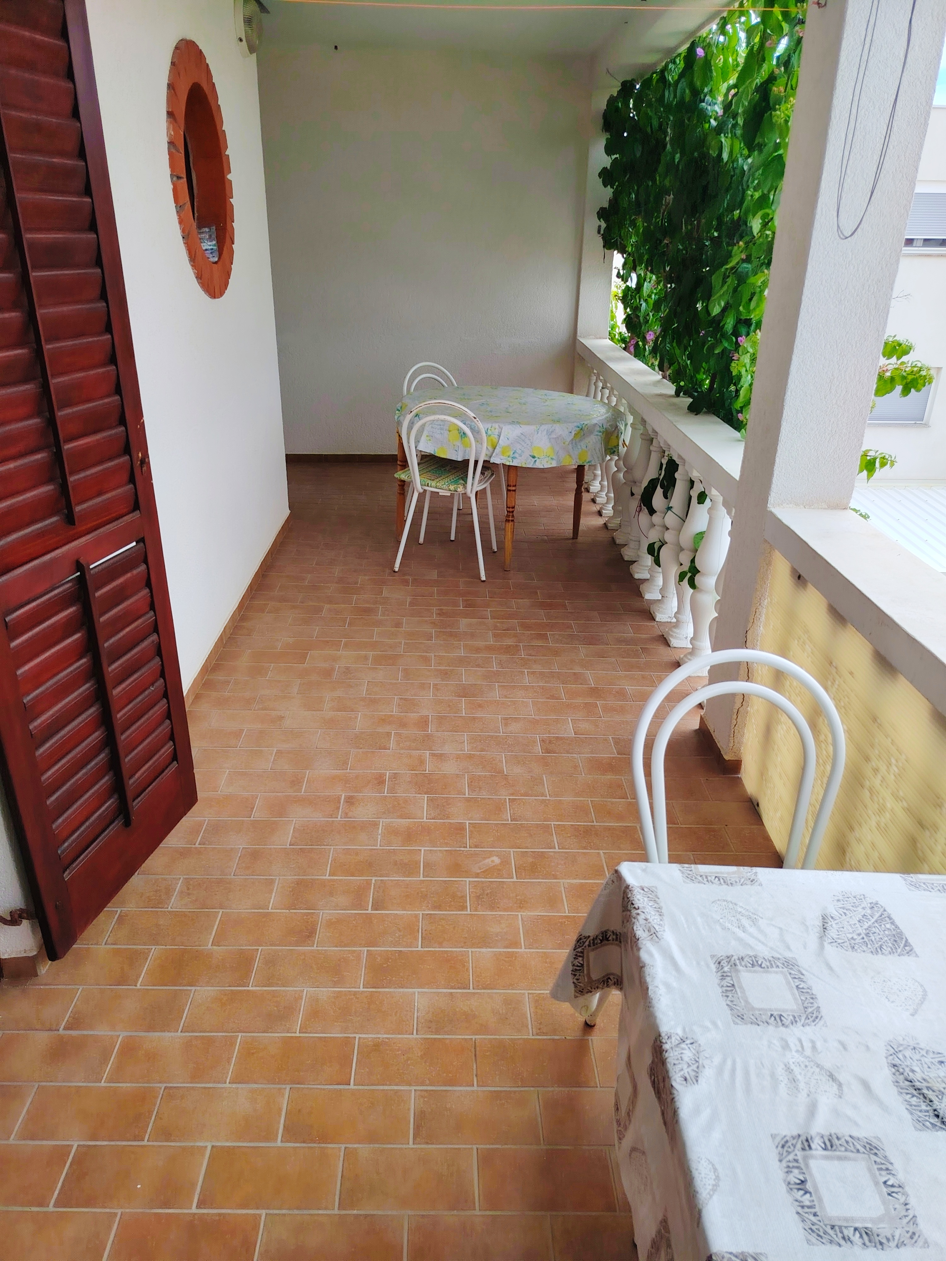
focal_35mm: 24
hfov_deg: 56.8
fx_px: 875
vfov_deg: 71.6
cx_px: 473
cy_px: 630
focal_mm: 5.25
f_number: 1.75
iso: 100
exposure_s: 1/449
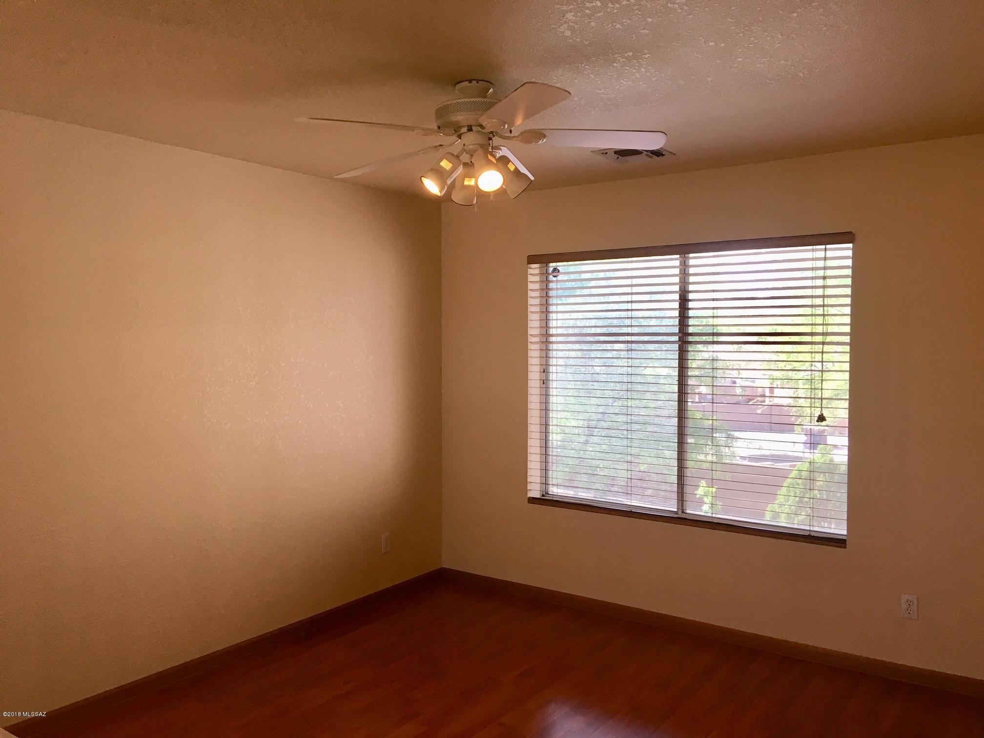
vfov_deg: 48.2
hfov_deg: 61.7
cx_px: 492
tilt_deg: -2.6
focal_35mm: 29
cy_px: 369
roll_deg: -0.2
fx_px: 824
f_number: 2.2
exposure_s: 1/40
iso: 25
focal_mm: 4.15
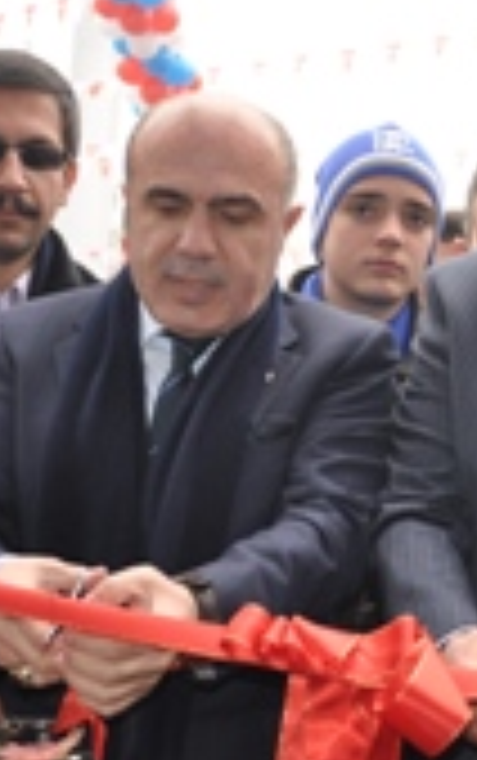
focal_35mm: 81
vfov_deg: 25.5
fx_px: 1680
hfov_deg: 15.8
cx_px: 508
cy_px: 432
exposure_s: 1/200
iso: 400
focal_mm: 20
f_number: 3.8
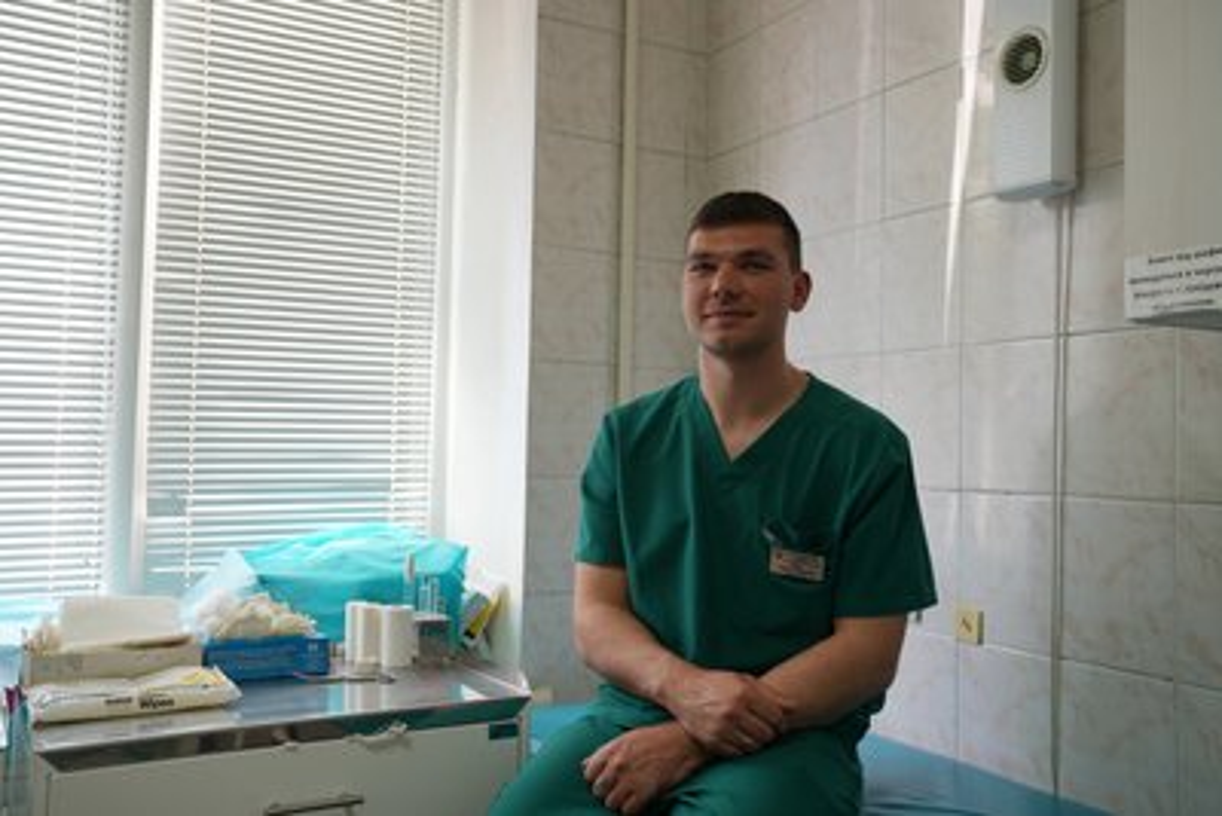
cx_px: 611
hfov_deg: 57.2
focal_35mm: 33
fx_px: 1121
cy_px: 408
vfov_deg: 40.0
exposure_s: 1/50
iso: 250
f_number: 4.5
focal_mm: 33
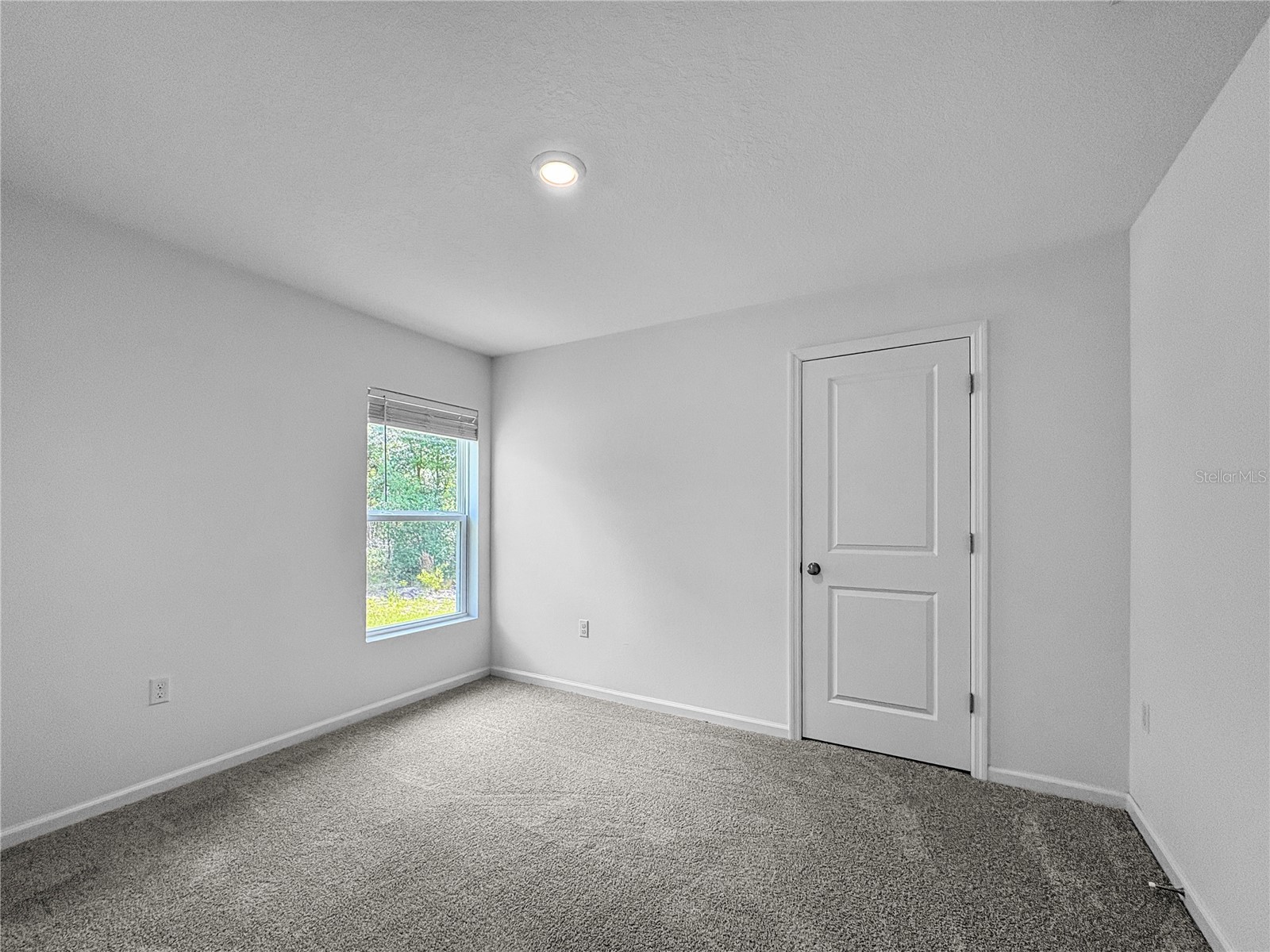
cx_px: 635
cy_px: 476
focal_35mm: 14
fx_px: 514
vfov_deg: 85.7
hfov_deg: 102.1
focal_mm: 2.22
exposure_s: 1/120
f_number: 2.2
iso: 80
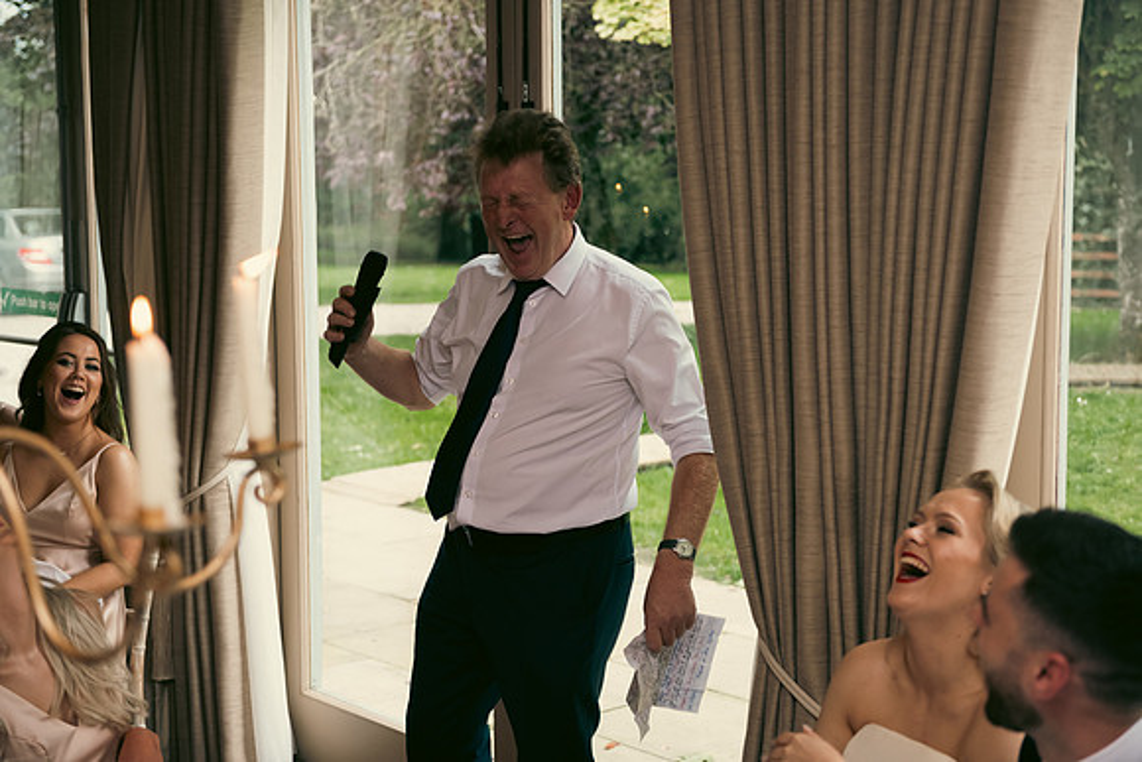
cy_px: 381
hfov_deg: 35.3
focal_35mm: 56
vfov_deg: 24.0
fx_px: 1792
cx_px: 571
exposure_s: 1/160
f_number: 3.5
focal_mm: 56
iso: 400
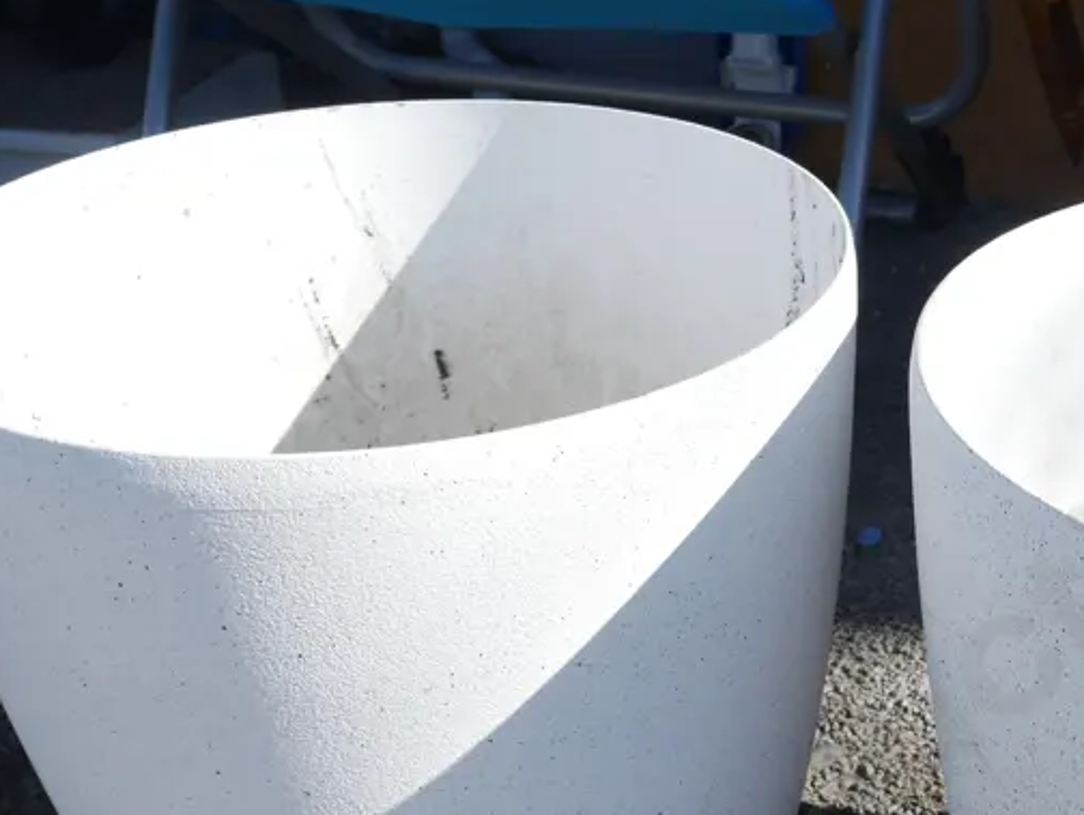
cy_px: 719
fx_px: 2037
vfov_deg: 22.1
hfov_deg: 28.8
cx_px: 936
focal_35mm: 65
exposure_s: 1/320
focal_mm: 16
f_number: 7.1
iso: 200
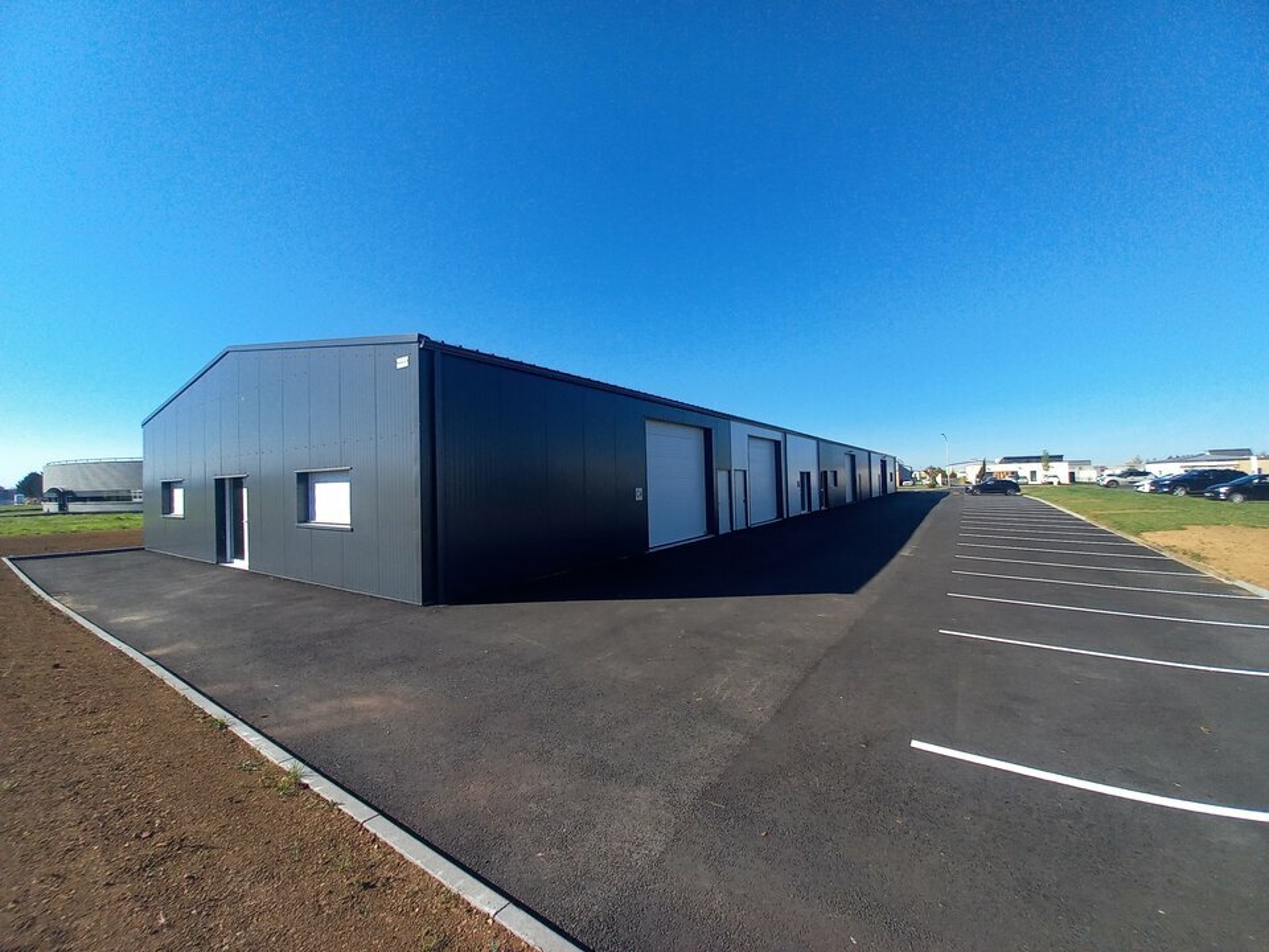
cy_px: 476
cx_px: 634
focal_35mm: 13
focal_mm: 1.42
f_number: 2.2
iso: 40
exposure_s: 1/874
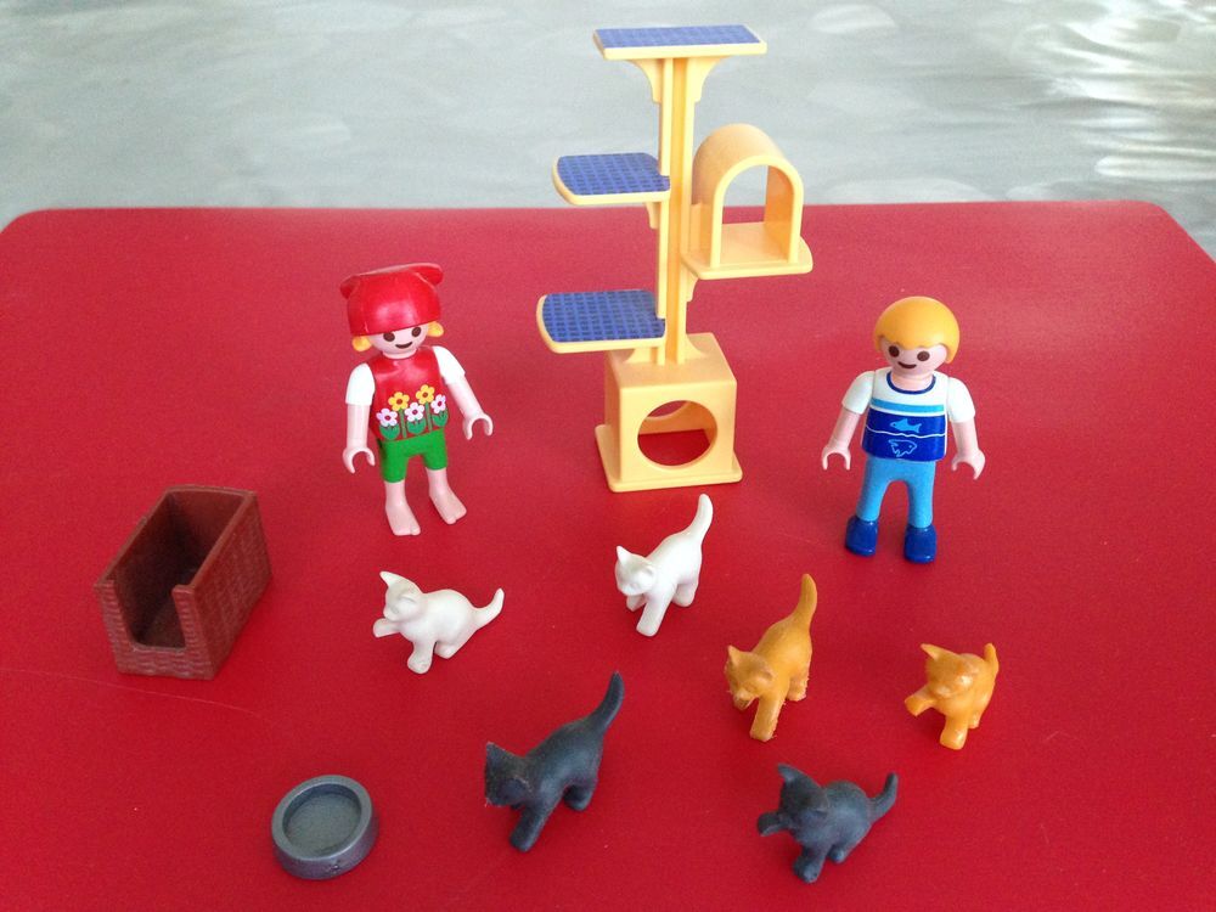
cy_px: 456
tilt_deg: -35.4
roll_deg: +1.7
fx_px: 1159
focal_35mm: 33
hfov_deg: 55.4
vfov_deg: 42.9
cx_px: 608
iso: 250
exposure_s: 1/20
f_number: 2.4
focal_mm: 4.12
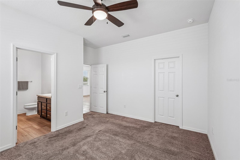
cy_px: 80
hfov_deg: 96.7
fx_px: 107
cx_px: 120
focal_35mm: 16
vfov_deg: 73.7
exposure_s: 1/20
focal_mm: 16
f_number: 8
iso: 400
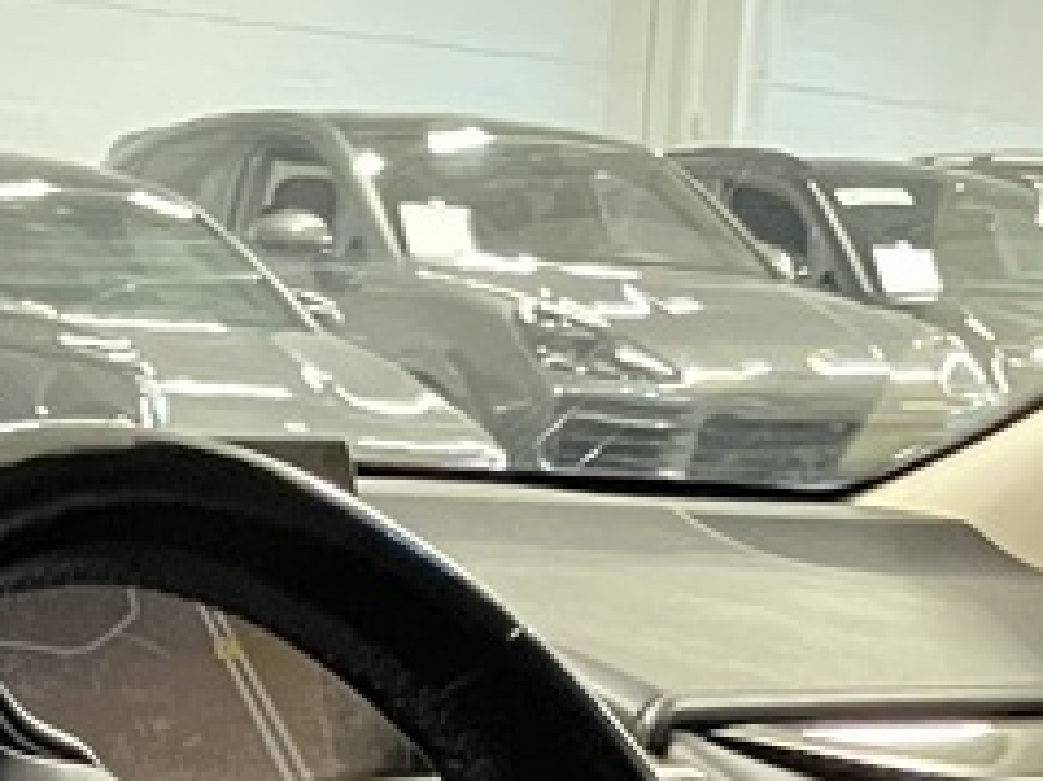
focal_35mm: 169
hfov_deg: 11.6
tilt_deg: -14.0
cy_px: 1645
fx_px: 5090
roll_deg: -2.9
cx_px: 100
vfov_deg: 8.3
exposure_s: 1/33
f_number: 1.8
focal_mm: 3.99
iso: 400
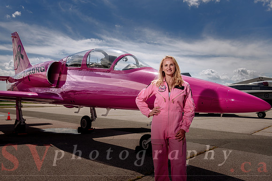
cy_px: 97
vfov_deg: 38.3
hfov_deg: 54.9
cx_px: 126
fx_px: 262
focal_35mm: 35
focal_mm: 32
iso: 64
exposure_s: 1/250
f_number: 6.3
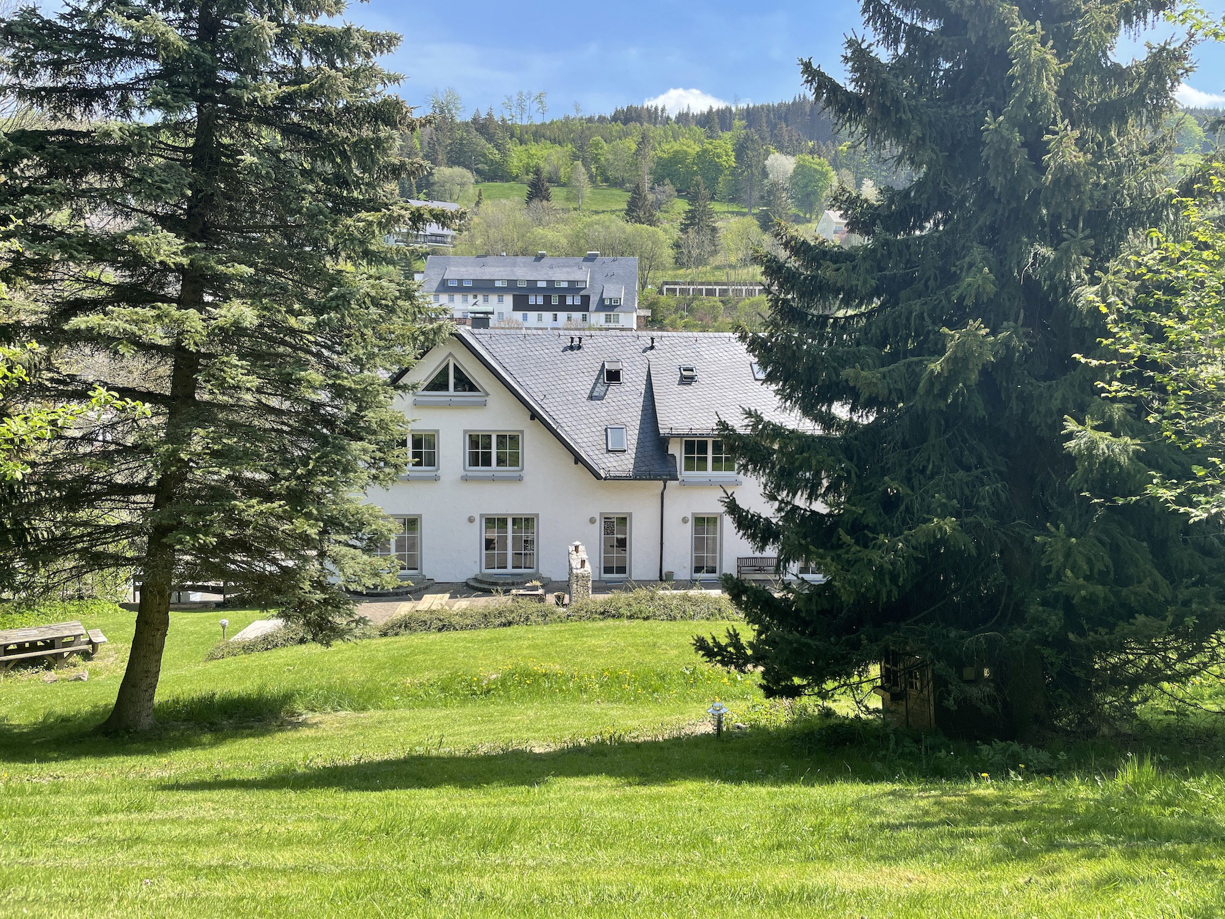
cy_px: 460
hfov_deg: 67.3
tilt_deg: -4.1
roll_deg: -1.1
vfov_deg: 53.1
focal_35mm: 26
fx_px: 920
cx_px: 612
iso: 32
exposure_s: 1/1261
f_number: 1.6
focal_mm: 4.2
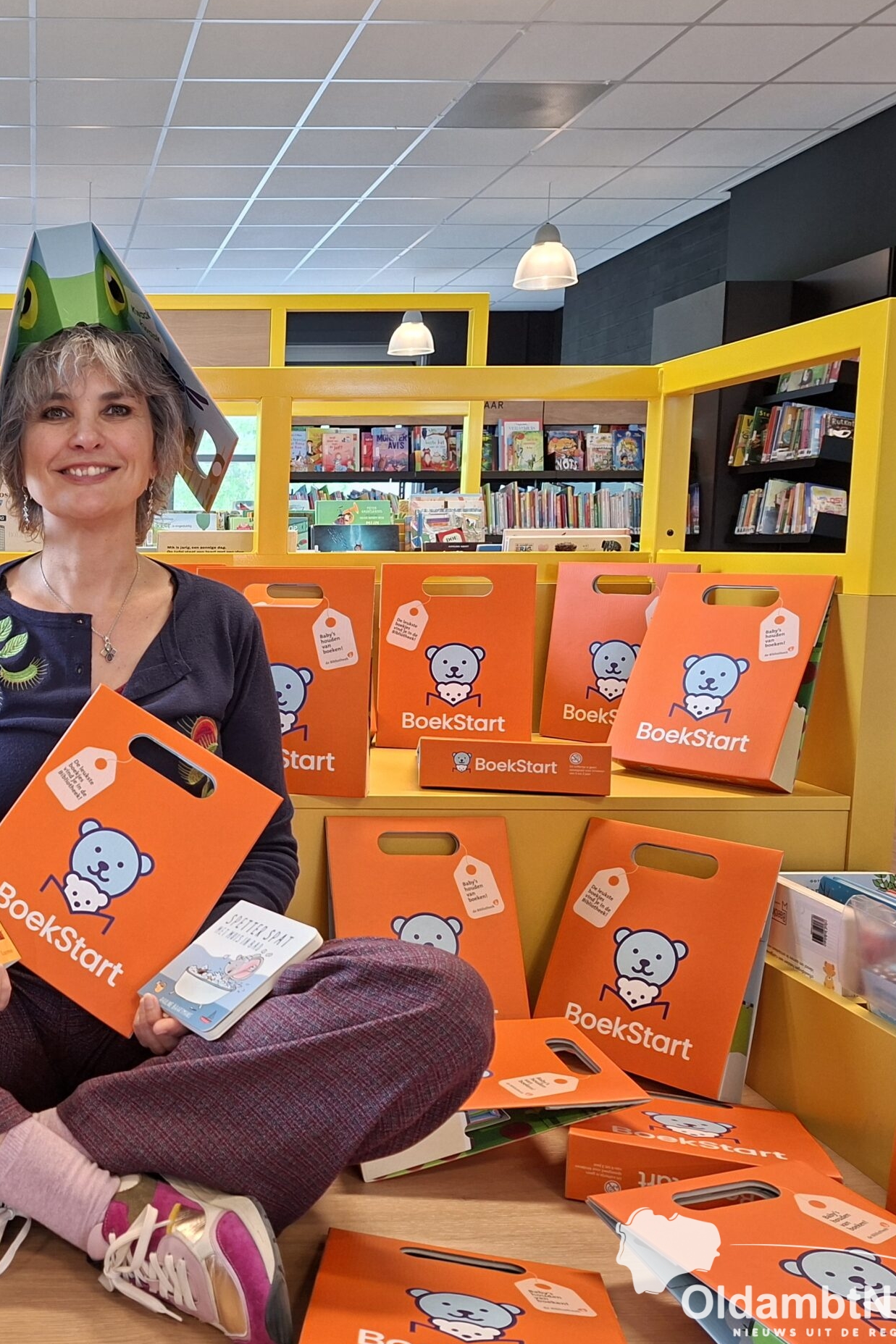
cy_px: 688
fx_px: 1232
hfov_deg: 36.9
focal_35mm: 33
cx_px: 57
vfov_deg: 57.2
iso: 200
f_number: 1.8
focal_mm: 5.54
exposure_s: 1/50
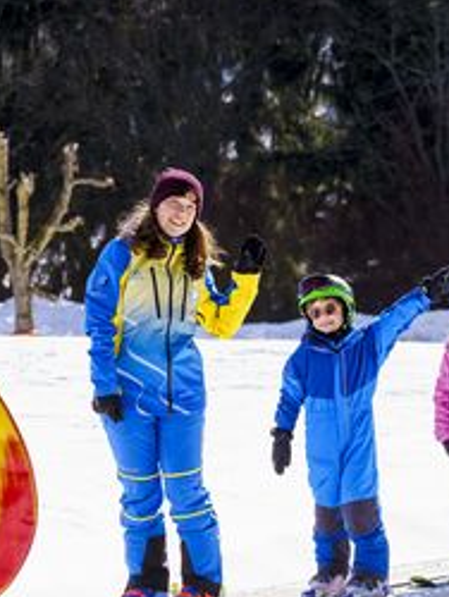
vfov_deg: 8.5
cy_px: 353
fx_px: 4040
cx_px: 334
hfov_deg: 6.4
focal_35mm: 234
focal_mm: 127
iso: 100
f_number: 6.3
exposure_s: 1/250
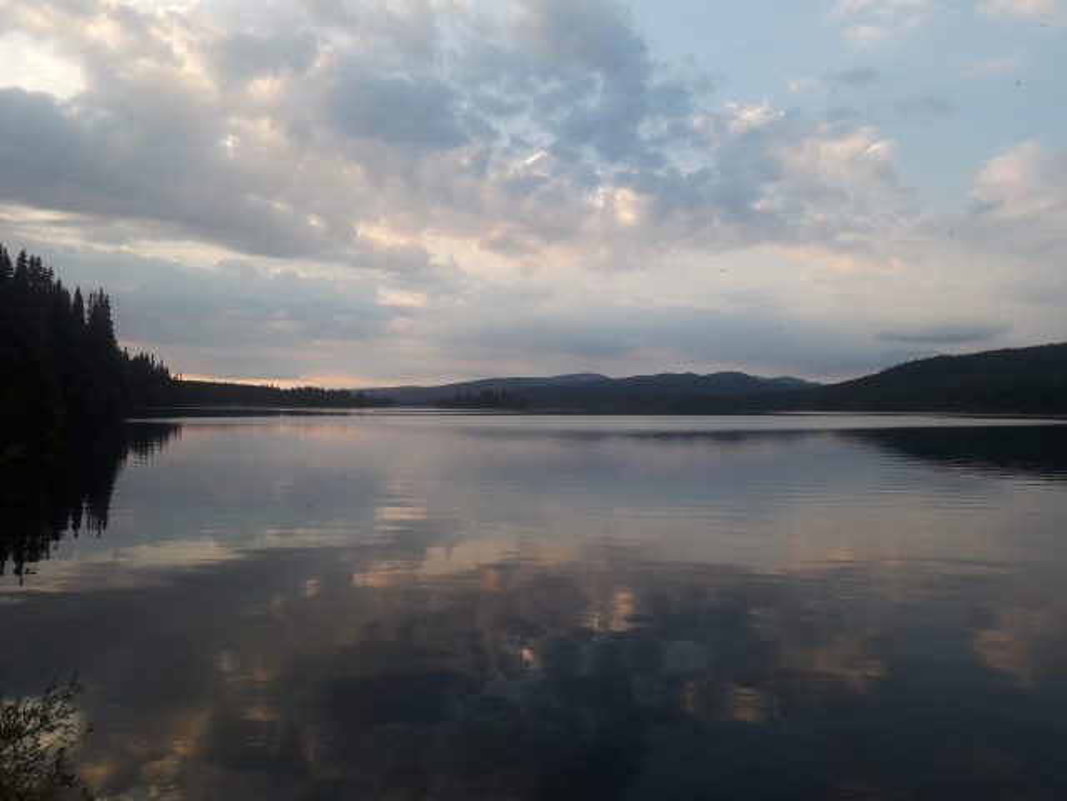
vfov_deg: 49.7
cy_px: 400
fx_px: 863
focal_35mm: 28
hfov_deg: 63.4
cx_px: 534
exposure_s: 1/299
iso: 40
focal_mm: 3.7
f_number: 1.9
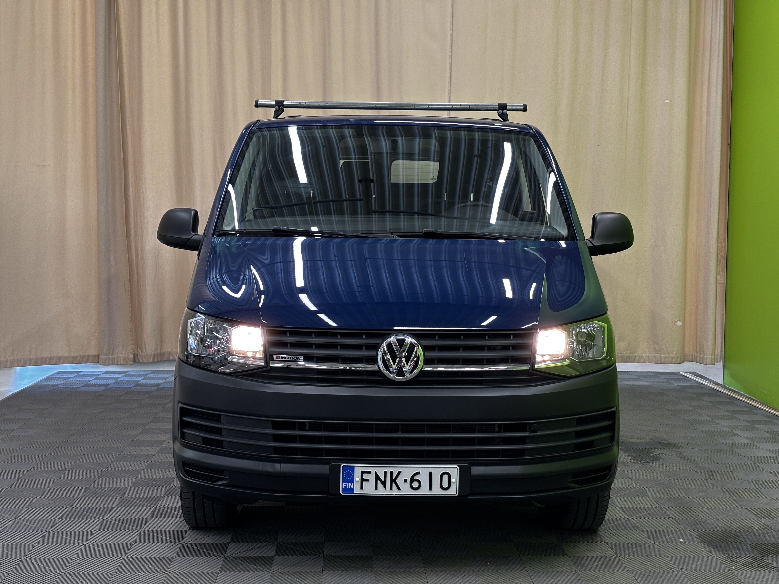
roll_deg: -0.7
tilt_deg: -4.3
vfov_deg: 28.0
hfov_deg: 36.8
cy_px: 292
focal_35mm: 52
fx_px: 1170
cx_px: 390
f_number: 1.6
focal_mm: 5.96
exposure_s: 1/50
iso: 50
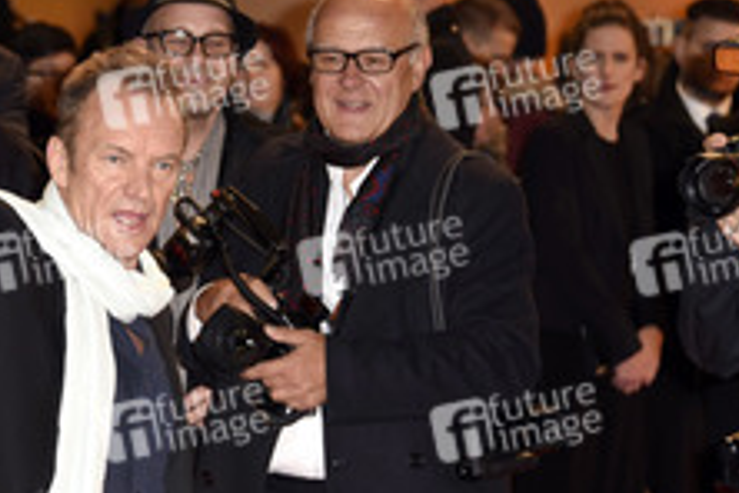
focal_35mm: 274
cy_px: 340
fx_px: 5624
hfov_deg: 7.5
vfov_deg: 5.0
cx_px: 95
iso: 1250
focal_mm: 135
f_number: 5.6
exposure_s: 1/160
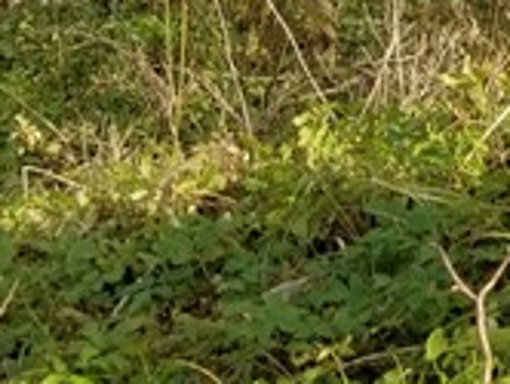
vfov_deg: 8.1
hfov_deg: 11.0
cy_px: -731
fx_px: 2361
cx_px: 1066
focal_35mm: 160
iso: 50
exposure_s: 1/590
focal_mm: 4.25
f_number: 1.7
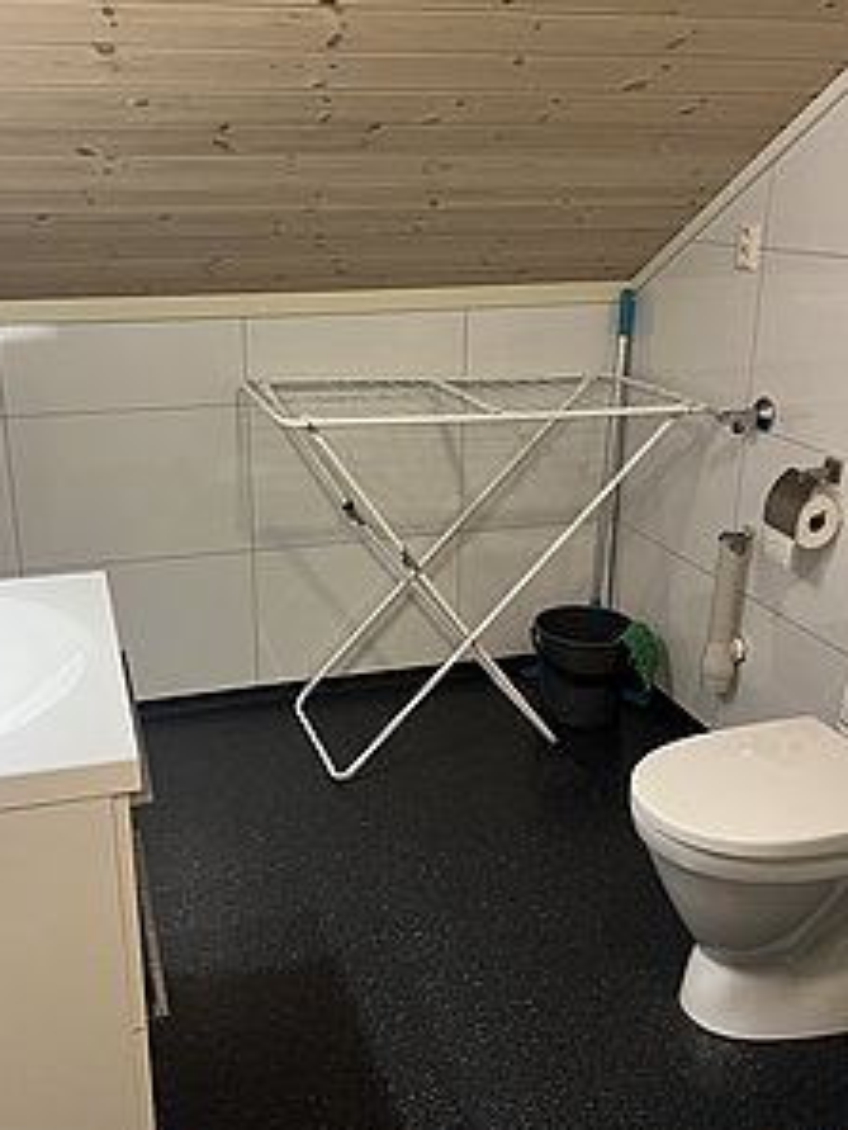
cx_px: 354
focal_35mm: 35
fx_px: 1142
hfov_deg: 40.6
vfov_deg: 52.6
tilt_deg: -19.3
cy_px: 548
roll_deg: +0.5
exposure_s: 1/50
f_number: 1.6
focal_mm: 5.1
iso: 320
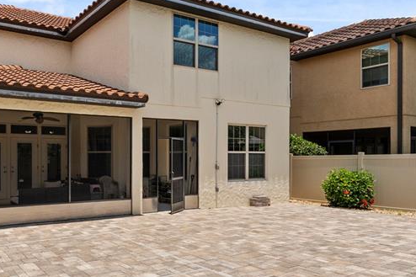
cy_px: 157
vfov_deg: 44.8
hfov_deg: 59.8
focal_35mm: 29
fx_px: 335
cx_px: 98
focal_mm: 14
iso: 500
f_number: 6.3
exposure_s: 1/2500
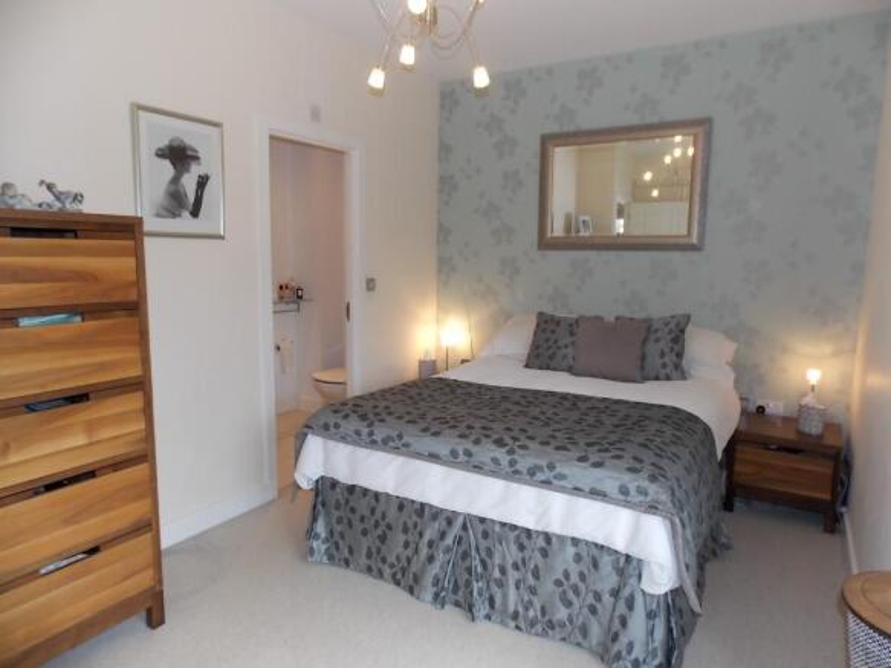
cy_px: 334
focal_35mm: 23
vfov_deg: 58.9
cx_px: 446
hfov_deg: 73.9
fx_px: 592
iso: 125
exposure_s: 1/30
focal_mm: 4
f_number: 3.1
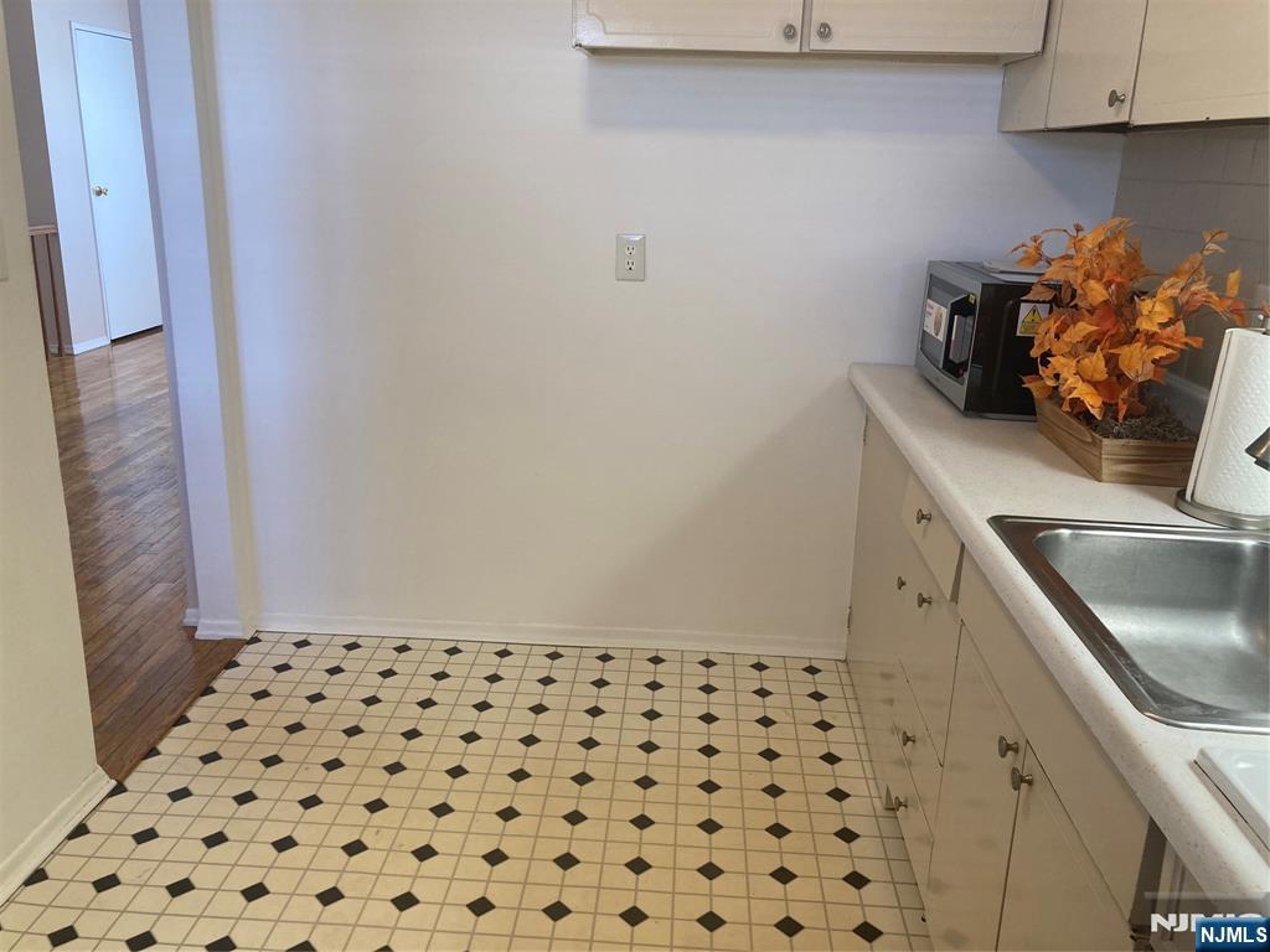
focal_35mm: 28
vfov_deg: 49.7
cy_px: 476
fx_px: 1027
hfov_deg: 63.4
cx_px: 635
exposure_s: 1/60
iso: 64
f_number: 1.8
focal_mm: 3.99
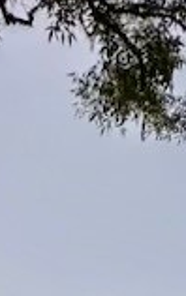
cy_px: 603
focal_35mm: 96
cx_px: 186
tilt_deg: +9.8
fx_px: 777
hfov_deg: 13.5
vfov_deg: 16.3
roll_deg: -2.3
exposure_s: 1/60
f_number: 2.2
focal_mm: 2.22
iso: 400
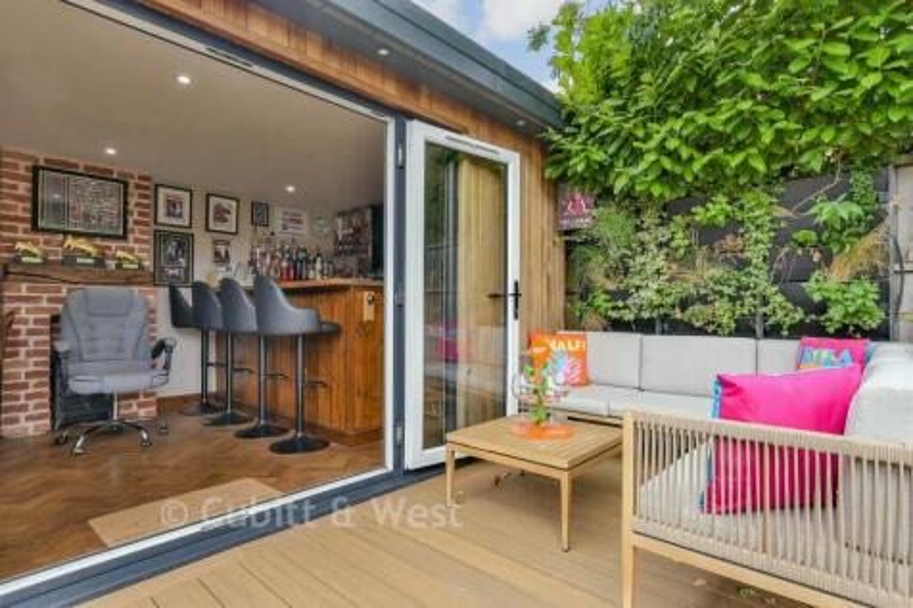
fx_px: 456
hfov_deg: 90.0
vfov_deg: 67.3
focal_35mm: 18
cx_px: 456
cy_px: 304
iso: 160
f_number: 8
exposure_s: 1/20
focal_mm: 12
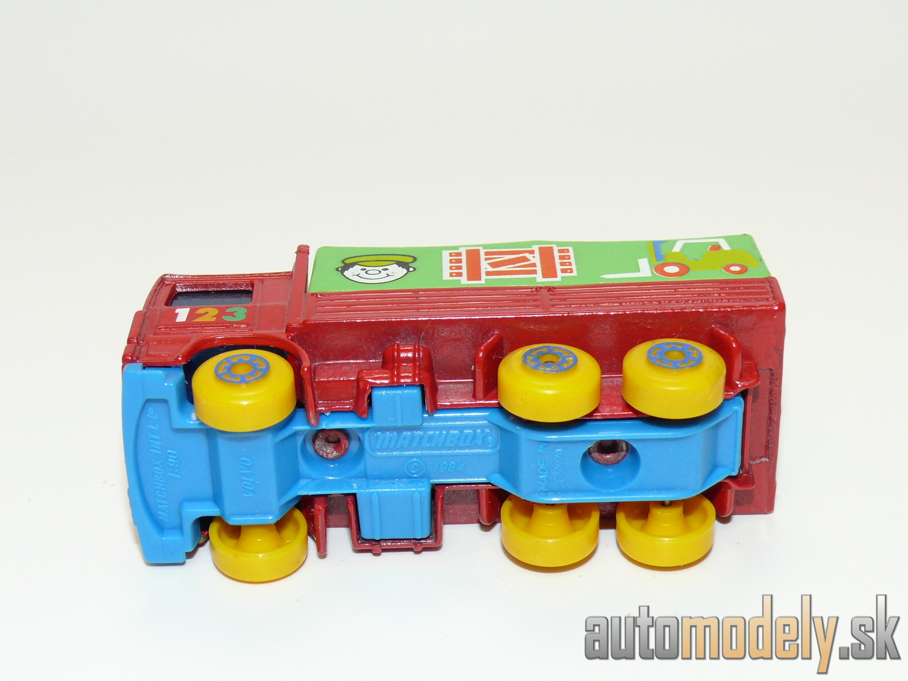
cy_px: 340
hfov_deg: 26.3
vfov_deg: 19.9
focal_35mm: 74
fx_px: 1941
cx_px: 454
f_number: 4
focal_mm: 11.2
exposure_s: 1/30
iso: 100
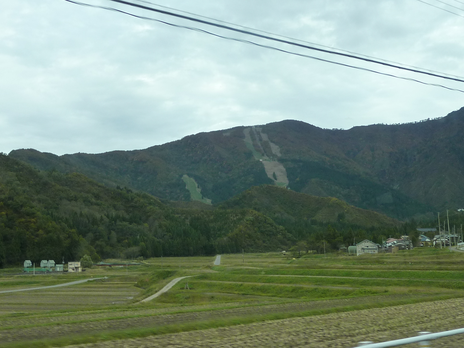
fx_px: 684
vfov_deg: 28.6
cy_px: 174
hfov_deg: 37.5
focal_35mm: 51
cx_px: 232
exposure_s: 1/100
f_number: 3.4
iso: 125
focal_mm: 4.7
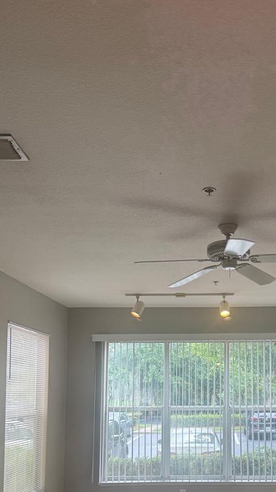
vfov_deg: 48.1
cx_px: 219
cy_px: 351
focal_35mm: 41
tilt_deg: +5.6
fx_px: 534
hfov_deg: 28.4
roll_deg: -0.9
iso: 80
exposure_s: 1/144
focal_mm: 6.76
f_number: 1.78
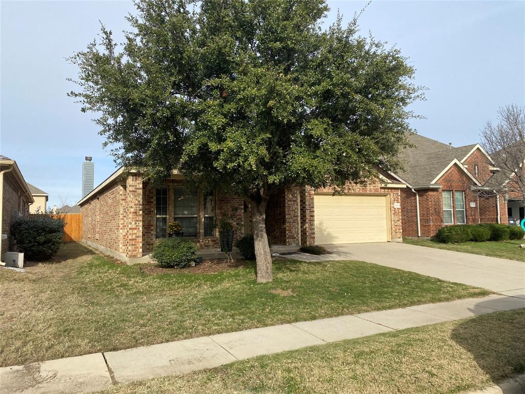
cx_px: 262
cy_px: 197
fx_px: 394
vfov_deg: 53.1
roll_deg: -0.2
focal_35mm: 26
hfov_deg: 67.3
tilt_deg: +3.5
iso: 32
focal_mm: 4.25
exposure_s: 1/1996
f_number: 1.8
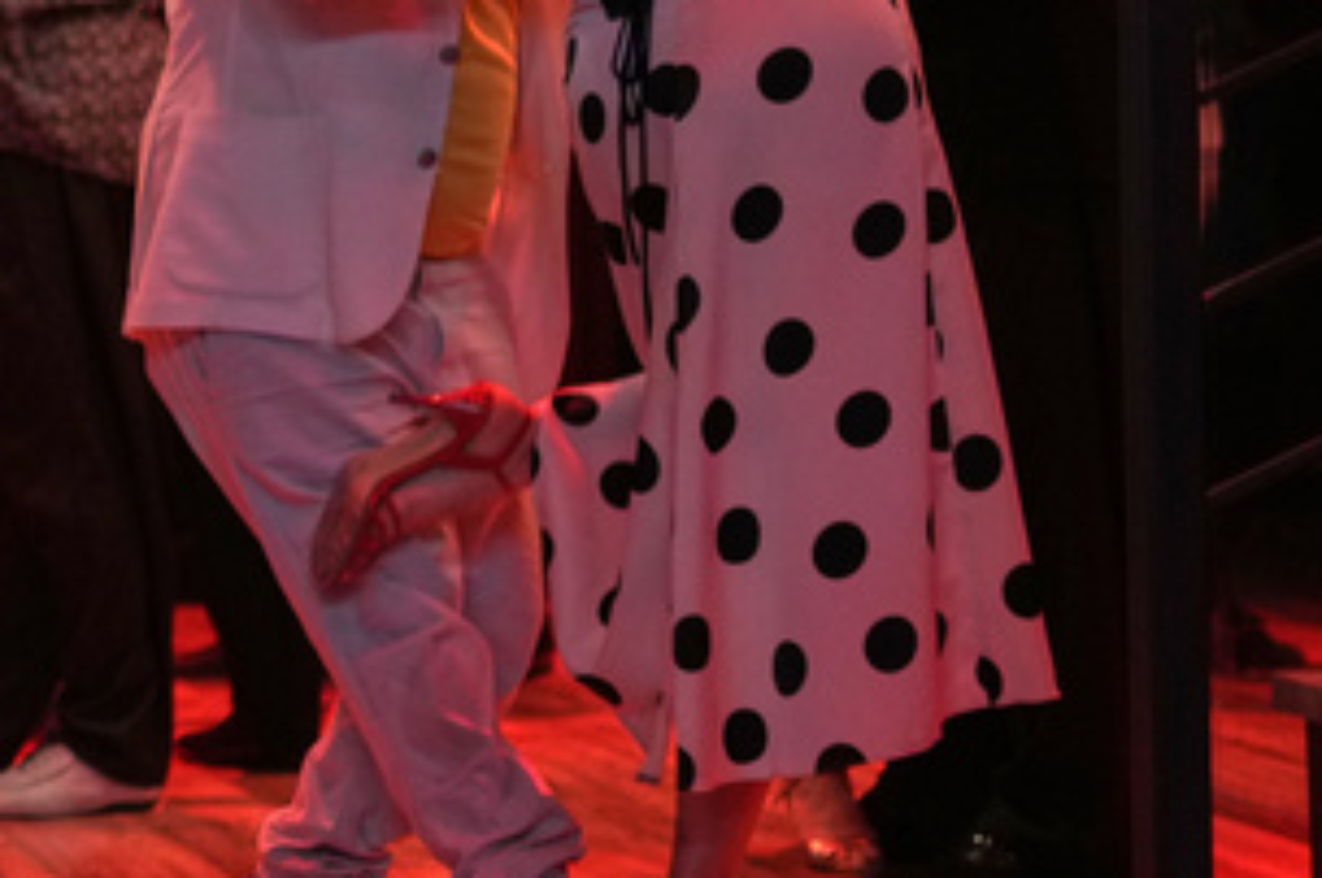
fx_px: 4329
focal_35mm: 118
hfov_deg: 15.8
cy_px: 96
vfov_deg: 11.5
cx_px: -731
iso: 2000
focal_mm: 35
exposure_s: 1/80
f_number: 1.4
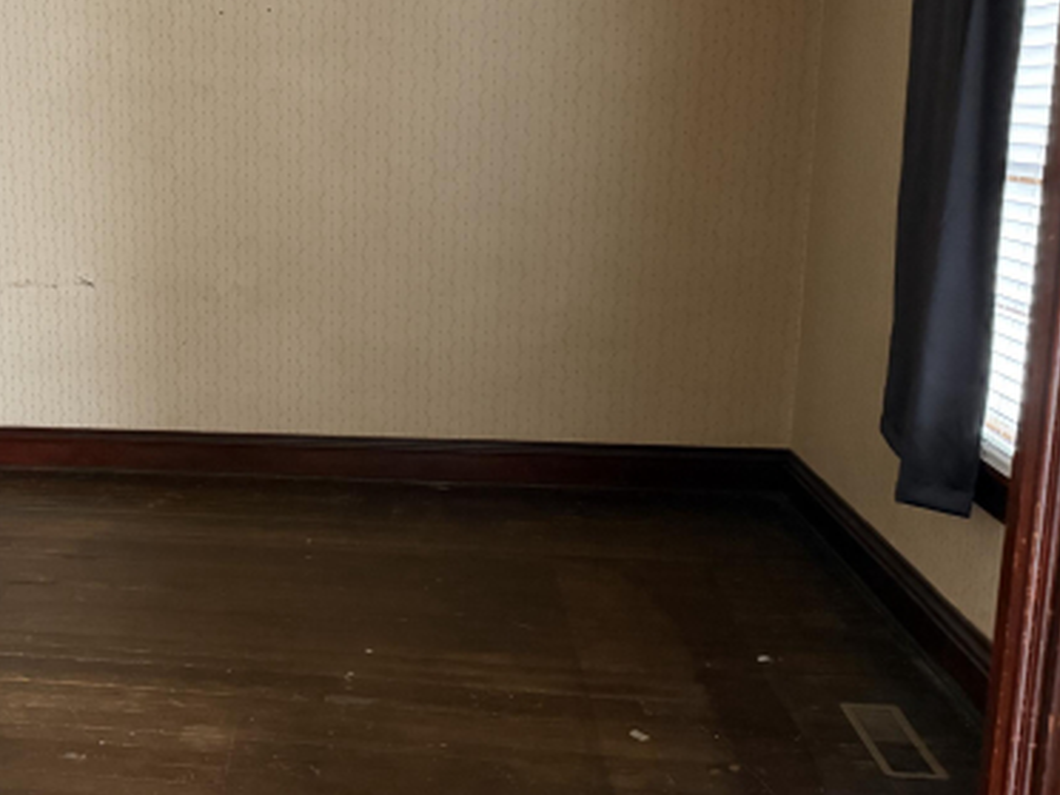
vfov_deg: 33.6
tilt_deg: -11.2
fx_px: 1317
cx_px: 152
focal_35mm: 43
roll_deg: +1.7
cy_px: 388
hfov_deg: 41.2
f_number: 1.78
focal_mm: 6.76
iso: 1000
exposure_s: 1/37
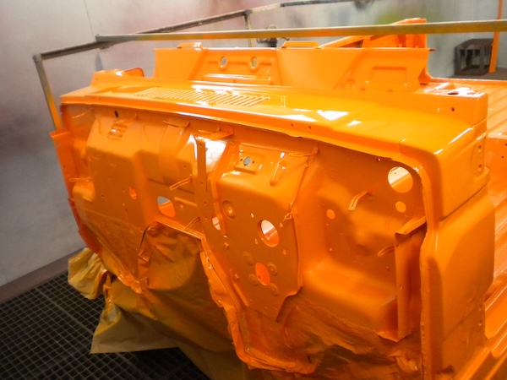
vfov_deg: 40.7
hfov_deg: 52.6
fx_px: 513
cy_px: 190
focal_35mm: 35
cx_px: 254
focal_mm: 6.3
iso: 400
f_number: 3.1
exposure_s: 1/122
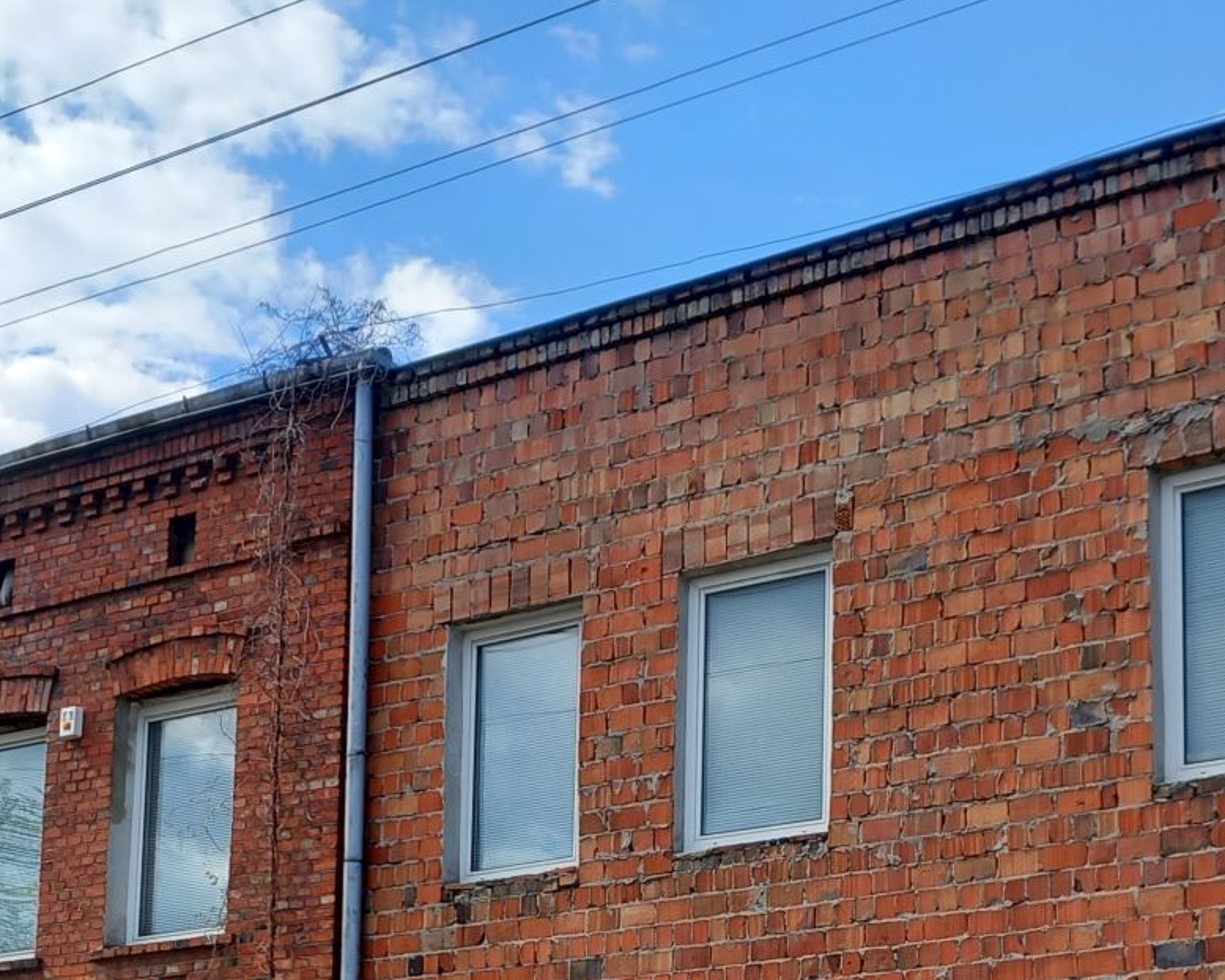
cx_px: 606
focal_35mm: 65
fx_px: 2357
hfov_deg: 29.1
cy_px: 1051
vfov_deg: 22.3
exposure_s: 1/231
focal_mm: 4
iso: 20
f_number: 1.8
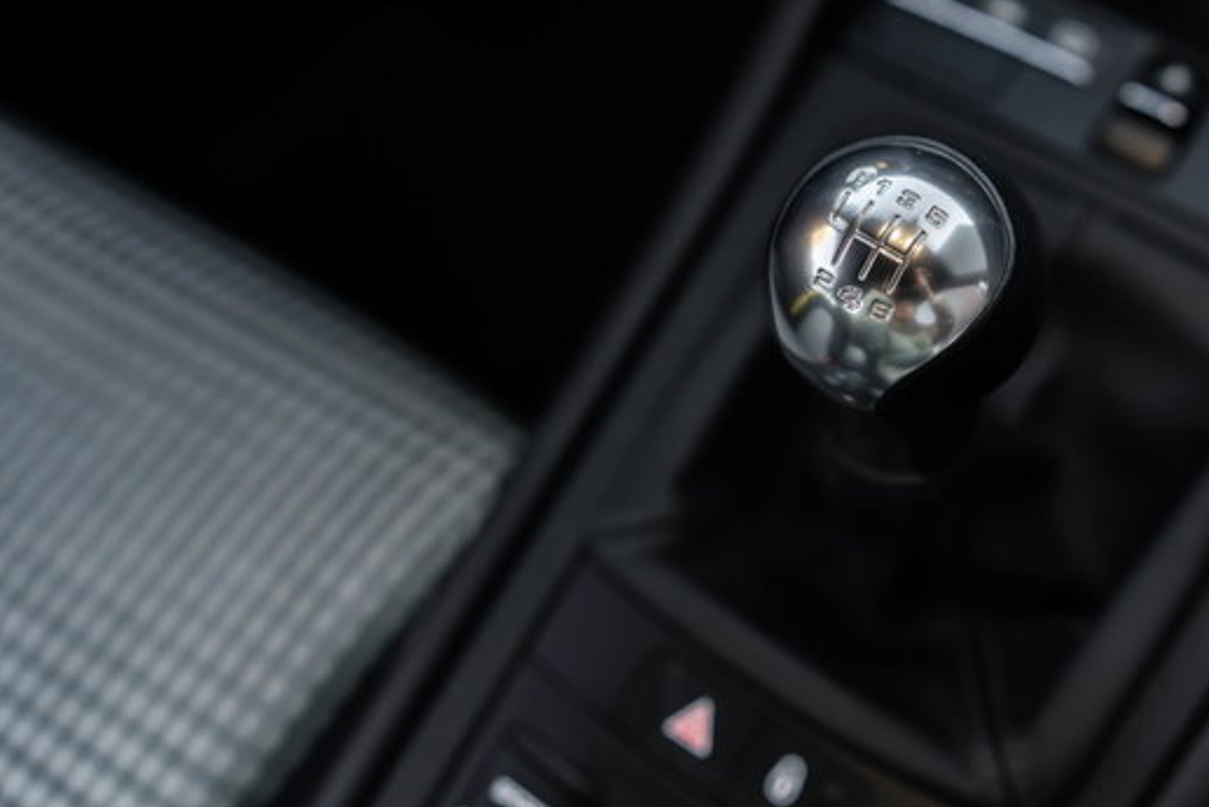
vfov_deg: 25.8
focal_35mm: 52
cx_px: 877
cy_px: 248
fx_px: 1747
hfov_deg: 37.4
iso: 1000
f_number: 2.2
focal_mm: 35
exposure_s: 1/100
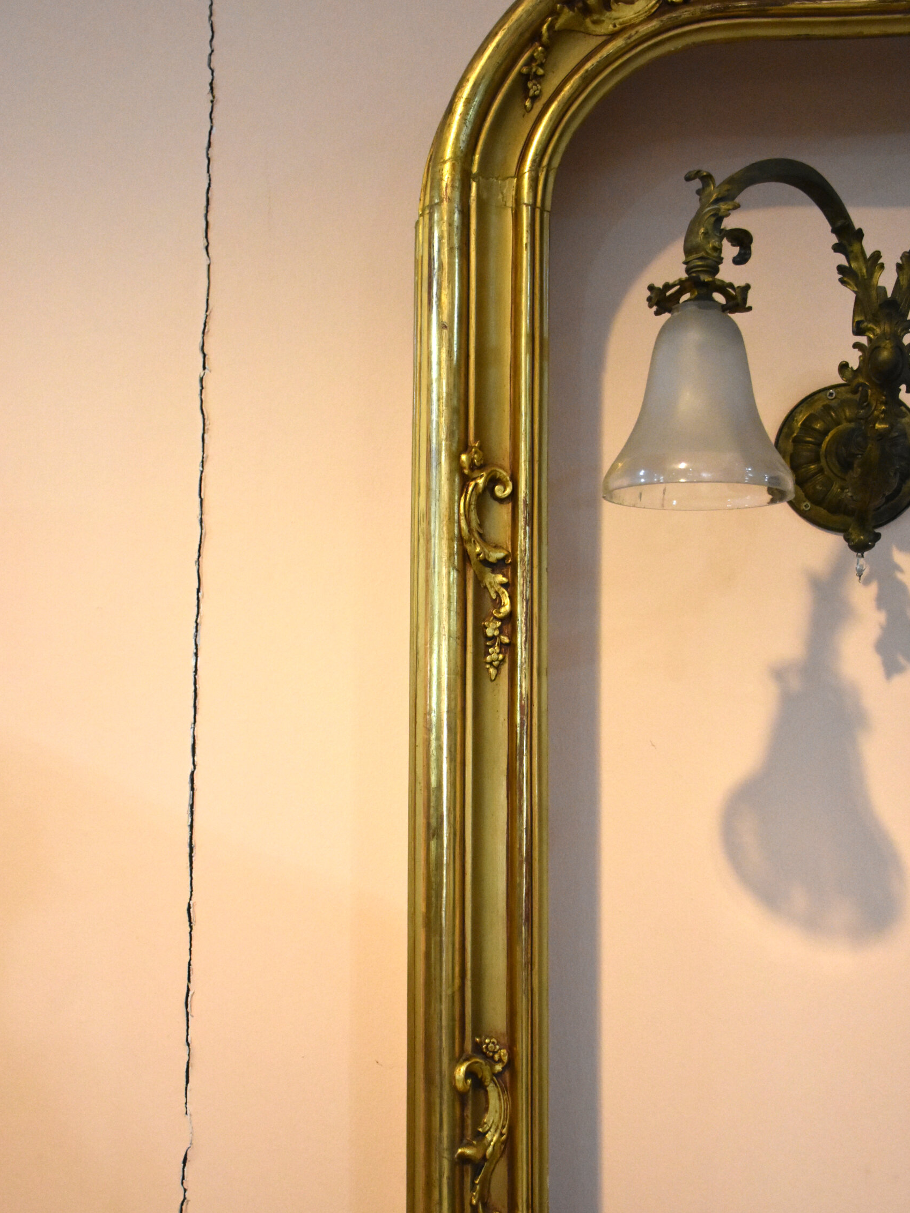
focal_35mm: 38
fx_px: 1316
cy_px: 671
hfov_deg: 38.1
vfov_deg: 49.4
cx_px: 456
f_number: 3.8
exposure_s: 1/60
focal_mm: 23
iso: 3600
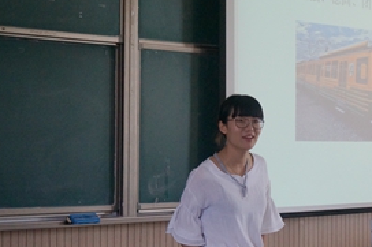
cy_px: 141
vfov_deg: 15.0
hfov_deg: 21.9
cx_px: 338
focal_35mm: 91
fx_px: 939
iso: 1600
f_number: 5
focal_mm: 33
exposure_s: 1/160
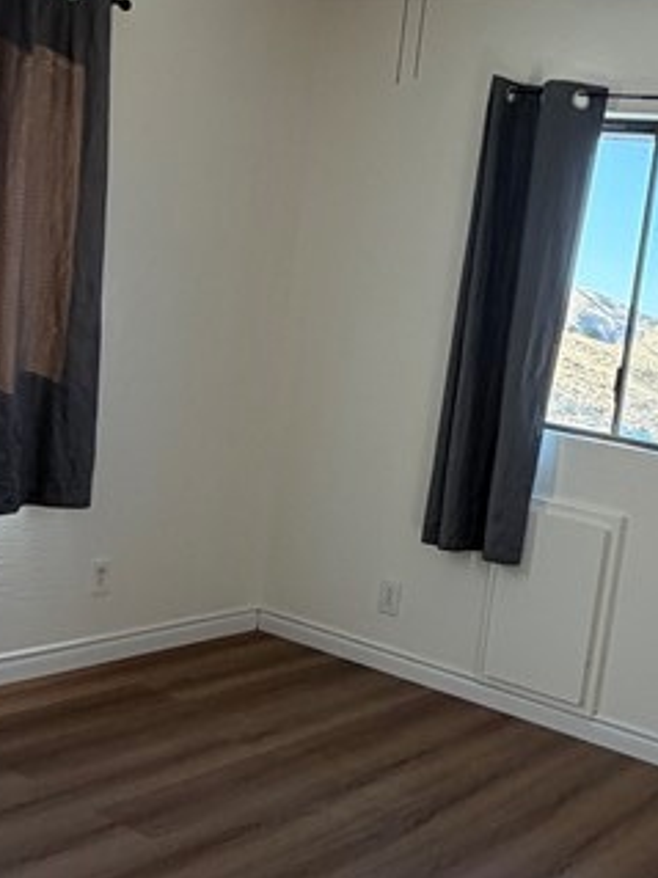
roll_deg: -8.2
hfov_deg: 30.9
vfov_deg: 41.8
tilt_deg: -9.8
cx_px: 575
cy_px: 537
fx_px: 1141
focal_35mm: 45
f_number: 2.2
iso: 80
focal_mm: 2.22
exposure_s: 1/121
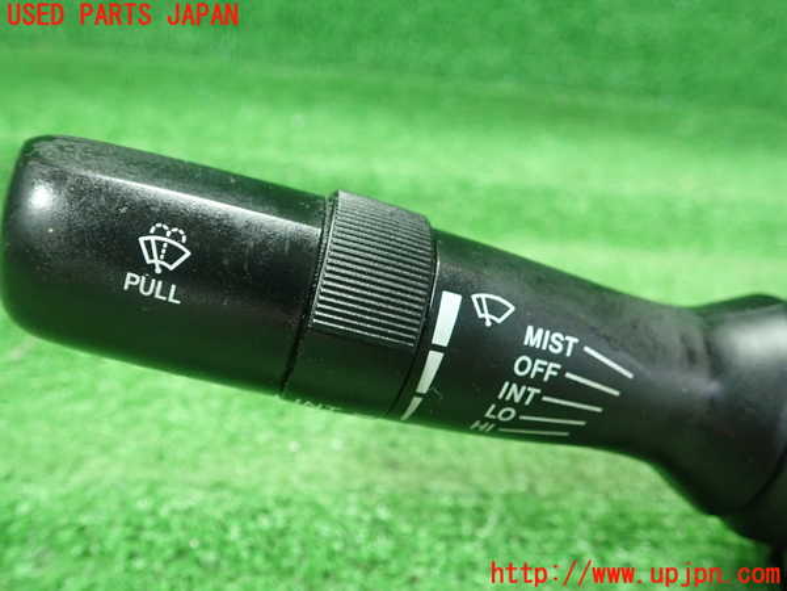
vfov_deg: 46.8
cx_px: 394
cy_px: 296
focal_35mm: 30
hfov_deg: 60.0
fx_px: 682
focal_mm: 5.5
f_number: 2.3
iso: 800
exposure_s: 1/100
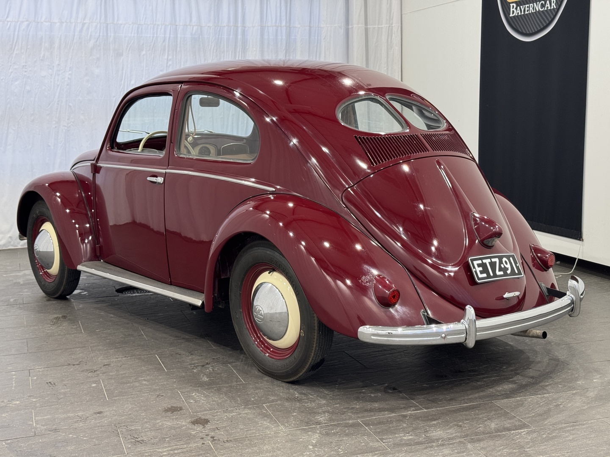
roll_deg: +0.8
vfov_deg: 30.3
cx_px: 305
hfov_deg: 39.7
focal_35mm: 48
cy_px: 228
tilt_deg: -9.2
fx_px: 846
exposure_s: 1/50
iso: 80
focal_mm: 6.76
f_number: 1.78
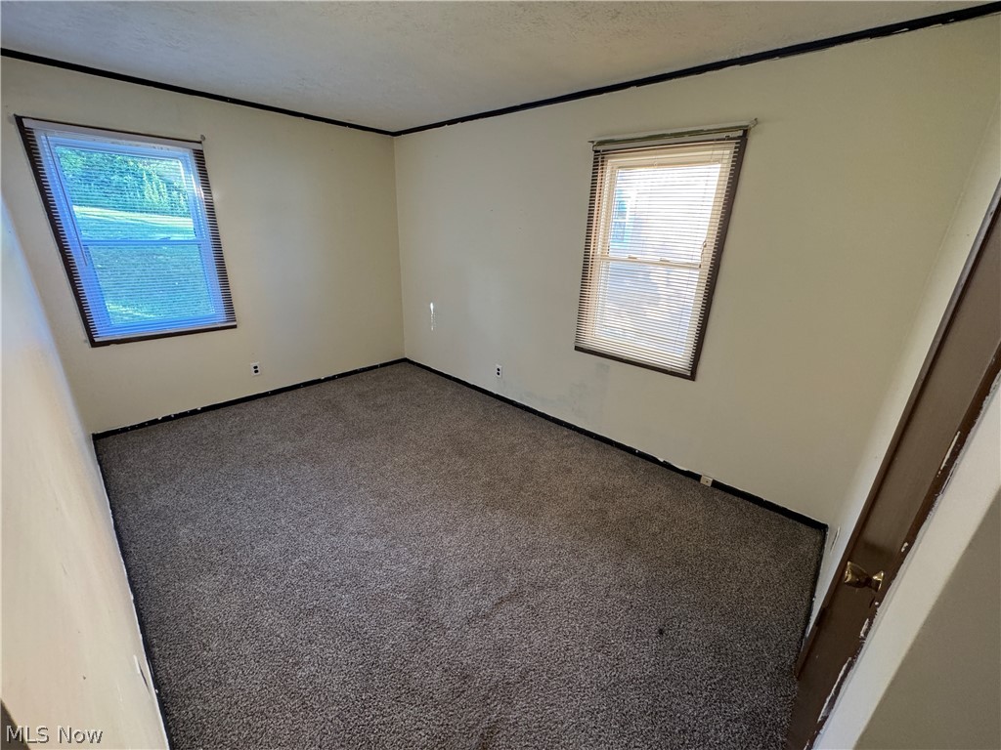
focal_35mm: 14
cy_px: 375
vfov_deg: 85.7
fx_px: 405
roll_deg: -2.5
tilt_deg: -20.6
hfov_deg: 102.1
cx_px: 500
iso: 250
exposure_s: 1/60
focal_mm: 2.22
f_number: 2.2
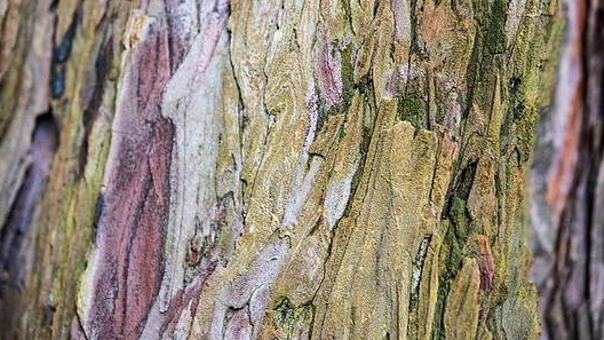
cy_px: 136
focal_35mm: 69
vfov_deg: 17.5
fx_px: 1105
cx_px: 299
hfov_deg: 30.6
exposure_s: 1/200
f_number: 4
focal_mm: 60
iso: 800
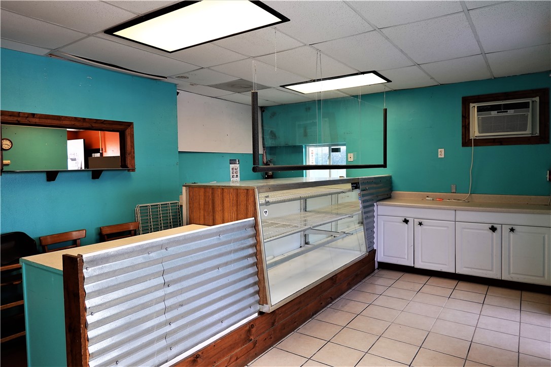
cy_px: 184
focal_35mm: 24
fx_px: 367
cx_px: 276
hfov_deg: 73.7
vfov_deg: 53.1
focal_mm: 9
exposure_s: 1/30
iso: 100
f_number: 2.8
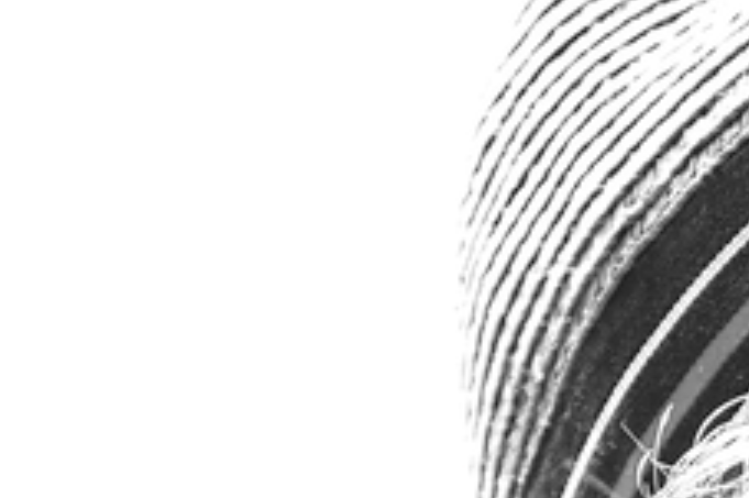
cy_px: 1082
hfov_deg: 3.7
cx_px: 1300
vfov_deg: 2.4
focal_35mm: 558
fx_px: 11601
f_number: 2.8
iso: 200
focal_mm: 38
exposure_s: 1/400
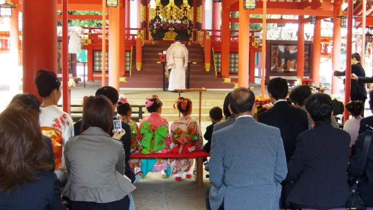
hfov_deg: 38.5
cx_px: 197
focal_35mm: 54
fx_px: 534
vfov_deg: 22.2
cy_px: 92
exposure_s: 1/40
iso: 100
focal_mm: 7.5
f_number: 3.2
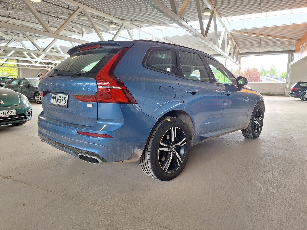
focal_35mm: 23
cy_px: 115
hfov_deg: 73.9
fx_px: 204
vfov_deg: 58.9
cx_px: 154
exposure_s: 1/100
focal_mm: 5.54
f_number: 1.8
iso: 64
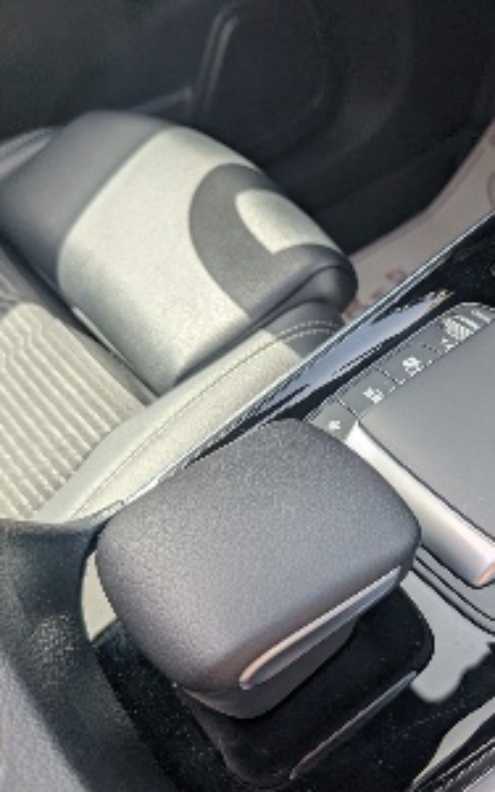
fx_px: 756
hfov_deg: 35.0
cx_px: 403
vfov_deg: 55.3
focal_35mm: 35
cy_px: 405
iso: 19
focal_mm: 6.9
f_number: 1.68
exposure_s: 1/232
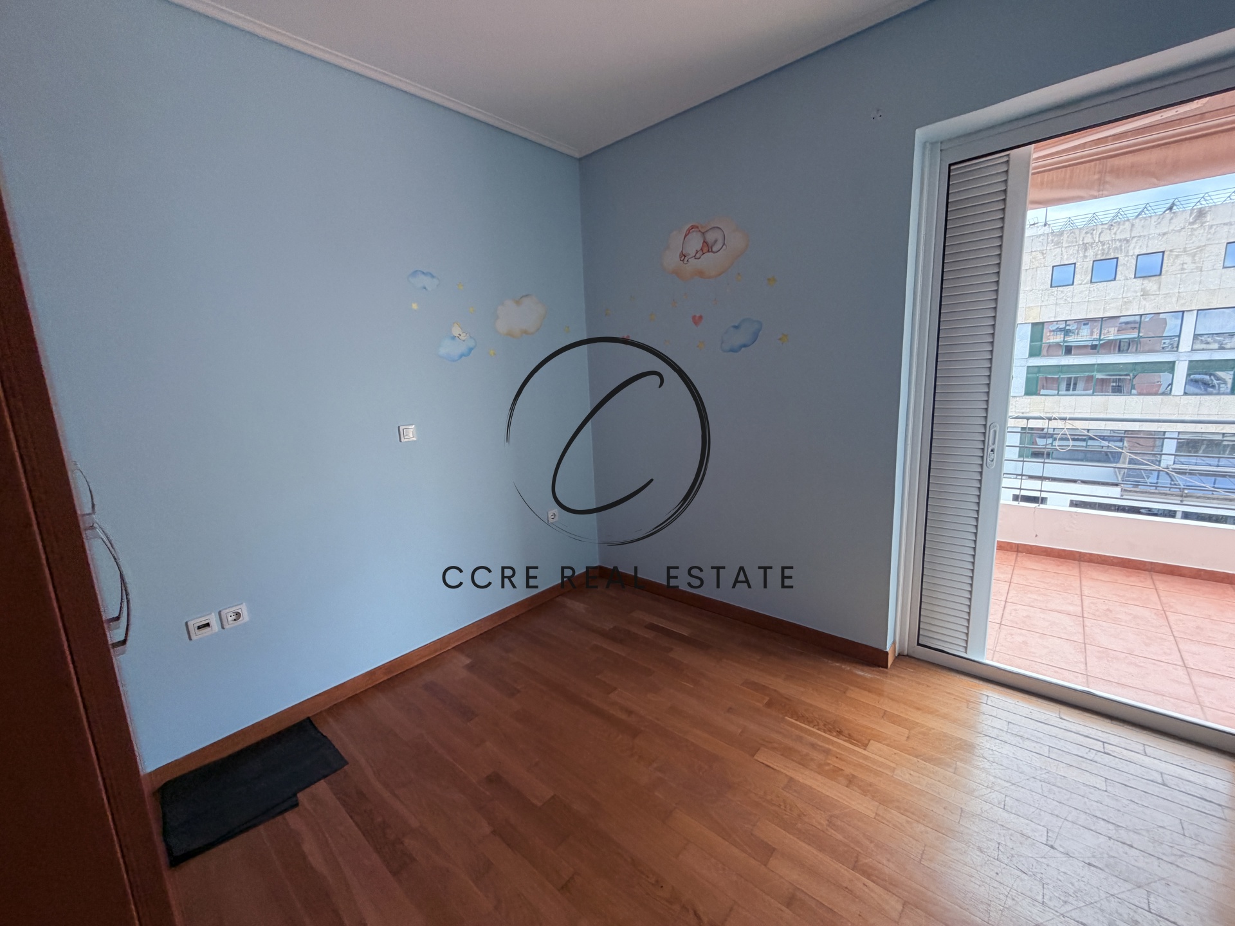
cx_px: 618
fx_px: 499
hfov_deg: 102.1
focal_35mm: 14
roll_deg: +1.3
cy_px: 463
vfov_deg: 85.7
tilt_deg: -11.0
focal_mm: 2.22
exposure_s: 1/121
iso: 100
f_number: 2.2
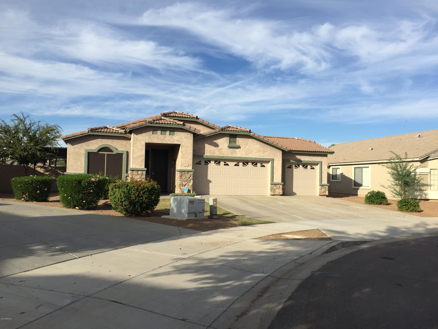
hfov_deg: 61.7
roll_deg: -2.2
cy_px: 164
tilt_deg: +1.5
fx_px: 367
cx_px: 219
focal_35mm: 29
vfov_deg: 48.2
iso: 32
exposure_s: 1/1883
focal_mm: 4.15
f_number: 2.2
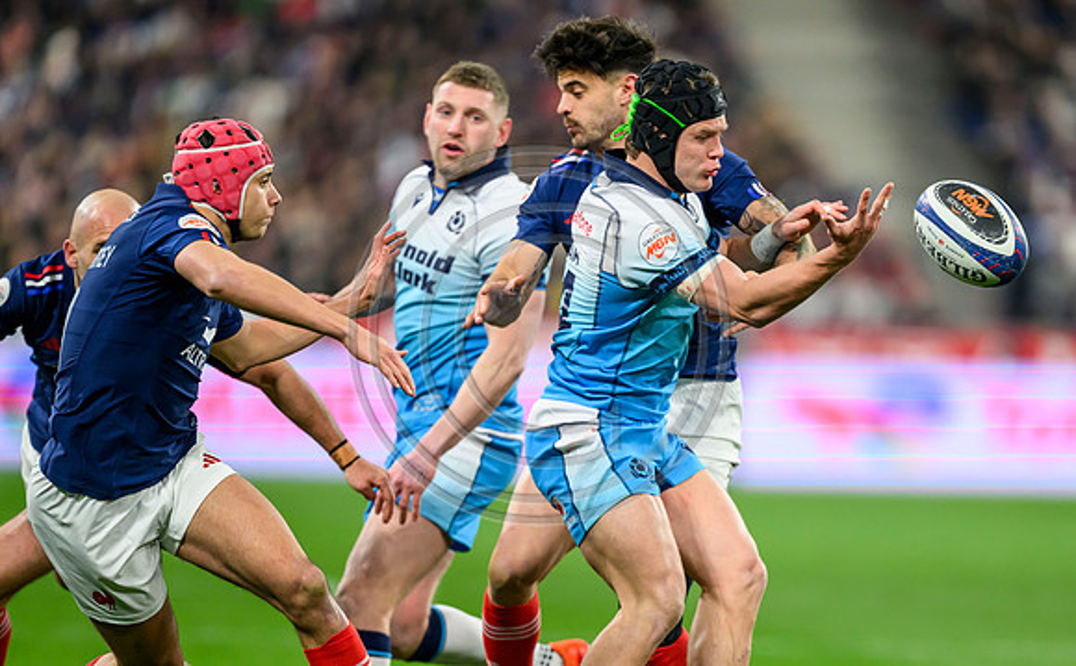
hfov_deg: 4.2
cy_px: 437
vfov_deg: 2.6
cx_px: 657
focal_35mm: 499
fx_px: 14592
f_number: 2.8
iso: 3200
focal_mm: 400
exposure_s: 1/2500
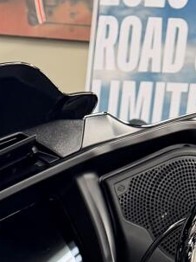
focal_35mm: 119
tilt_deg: -22.3
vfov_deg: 13.7
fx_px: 899
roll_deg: -3.8
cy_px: 546
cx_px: -59
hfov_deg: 12.1
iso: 200
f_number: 1.78
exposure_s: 1/60
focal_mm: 6.76
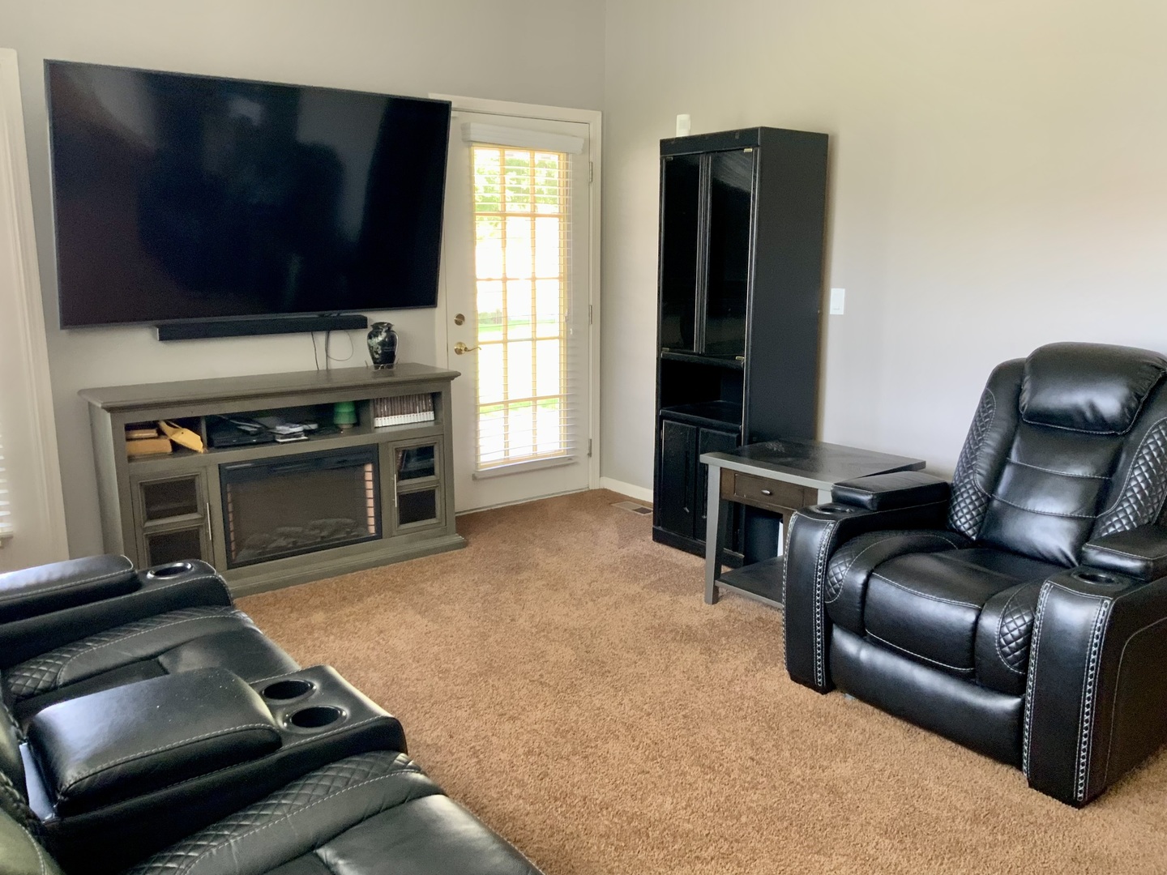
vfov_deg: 48.2
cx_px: 584
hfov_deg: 61.7
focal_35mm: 29
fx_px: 978
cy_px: 438
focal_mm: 3
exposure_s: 1/40
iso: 125
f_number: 1.8
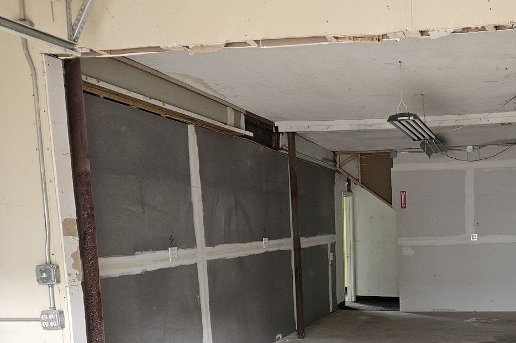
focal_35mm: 41
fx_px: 587
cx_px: 431
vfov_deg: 31.6
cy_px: 283
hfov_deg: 44.5
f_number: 1.8
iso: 800
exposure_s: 1/120
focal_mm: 5.4
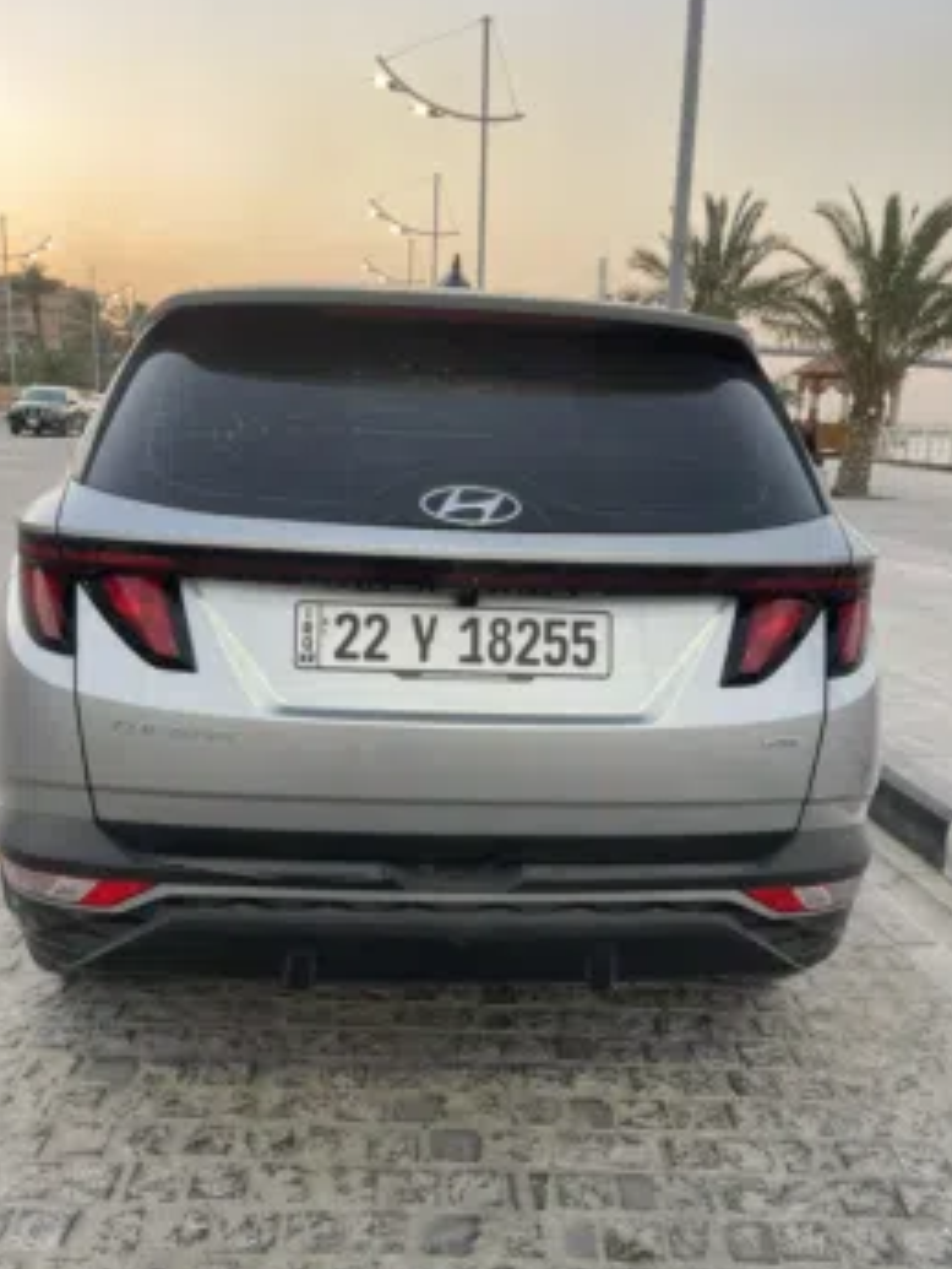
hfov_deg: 48.3
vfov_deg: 61.5
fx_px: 1063
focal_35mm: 29
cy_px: 706
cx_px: 470
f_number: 1.6
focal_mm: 5.1
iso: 100
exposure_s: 1/121
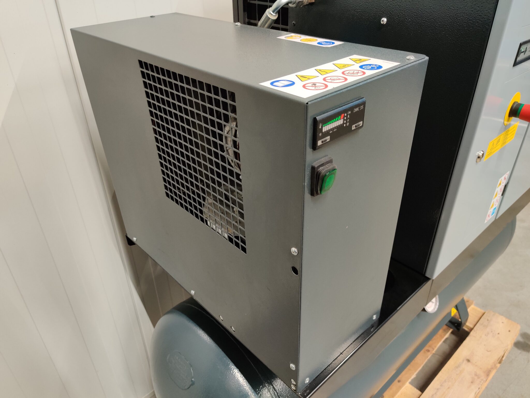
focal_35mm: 27
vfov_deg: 51.4
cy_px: 199
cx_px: 265
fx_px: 413
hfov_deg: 65.3
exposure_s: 1/33
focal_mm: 4.75
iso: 640
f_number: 1.65
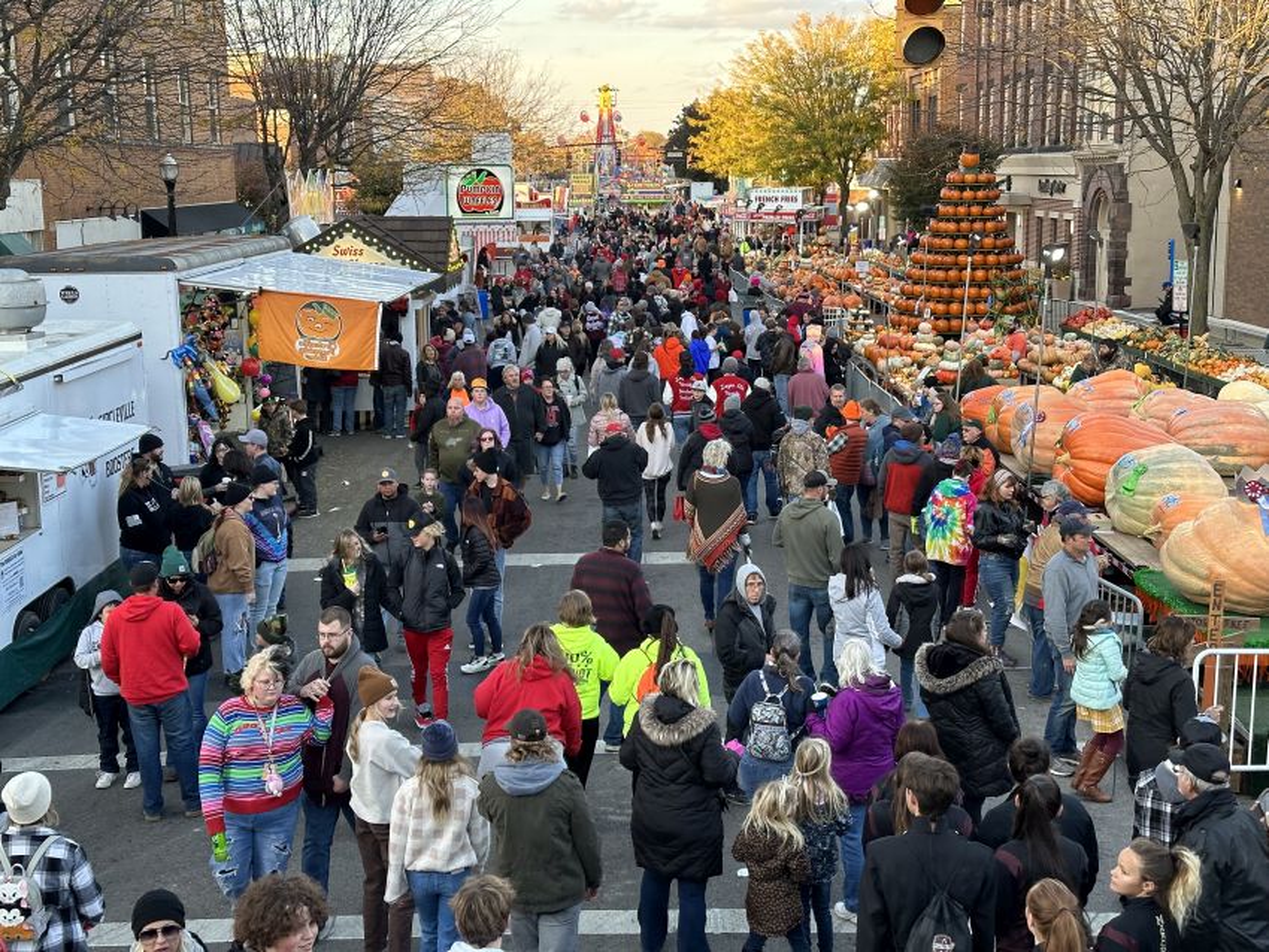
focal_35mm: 48
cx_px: 634
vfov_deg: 30.3
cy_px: 476
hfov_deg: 39.6
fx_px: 1760
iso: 64
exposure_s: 1/177
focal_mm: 6.86
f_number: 1.78
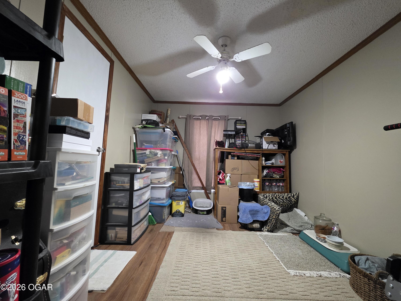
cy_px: 150
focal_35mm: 13
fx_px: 151
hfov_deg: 106.2
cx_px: 200
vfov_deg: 89.9
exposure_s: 1/60
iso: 800
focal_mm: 2.2
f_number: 1.9
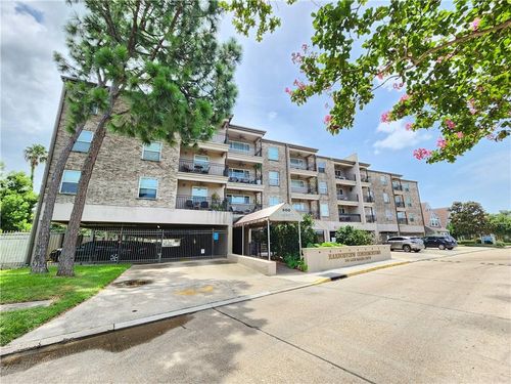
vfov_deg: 89.9
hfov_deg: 106.2
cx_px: 256
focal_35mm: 13
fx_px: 192
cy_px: 192
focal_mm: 2.2
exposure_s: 1/410
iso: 50
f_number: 2.2
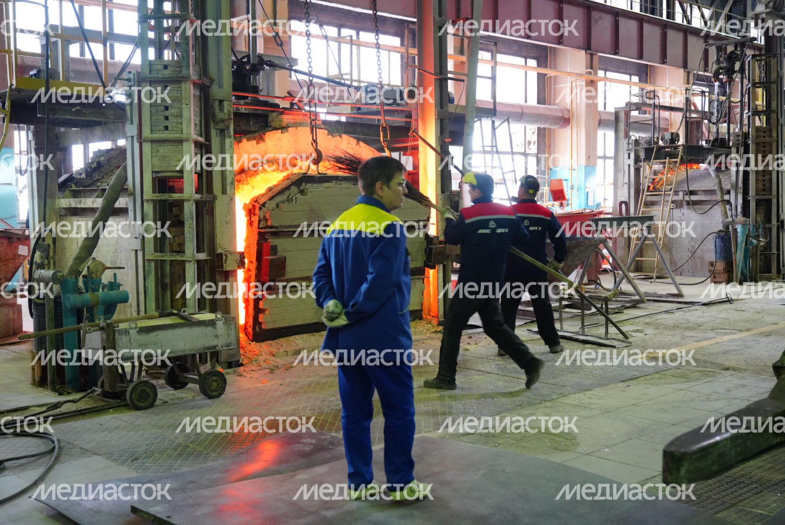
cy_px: 262
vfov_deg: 33.5
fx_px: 873
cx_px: 392
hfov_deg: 48.4
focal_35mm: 40
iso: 3200
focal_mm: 40
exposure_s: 1/125
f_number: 3.2
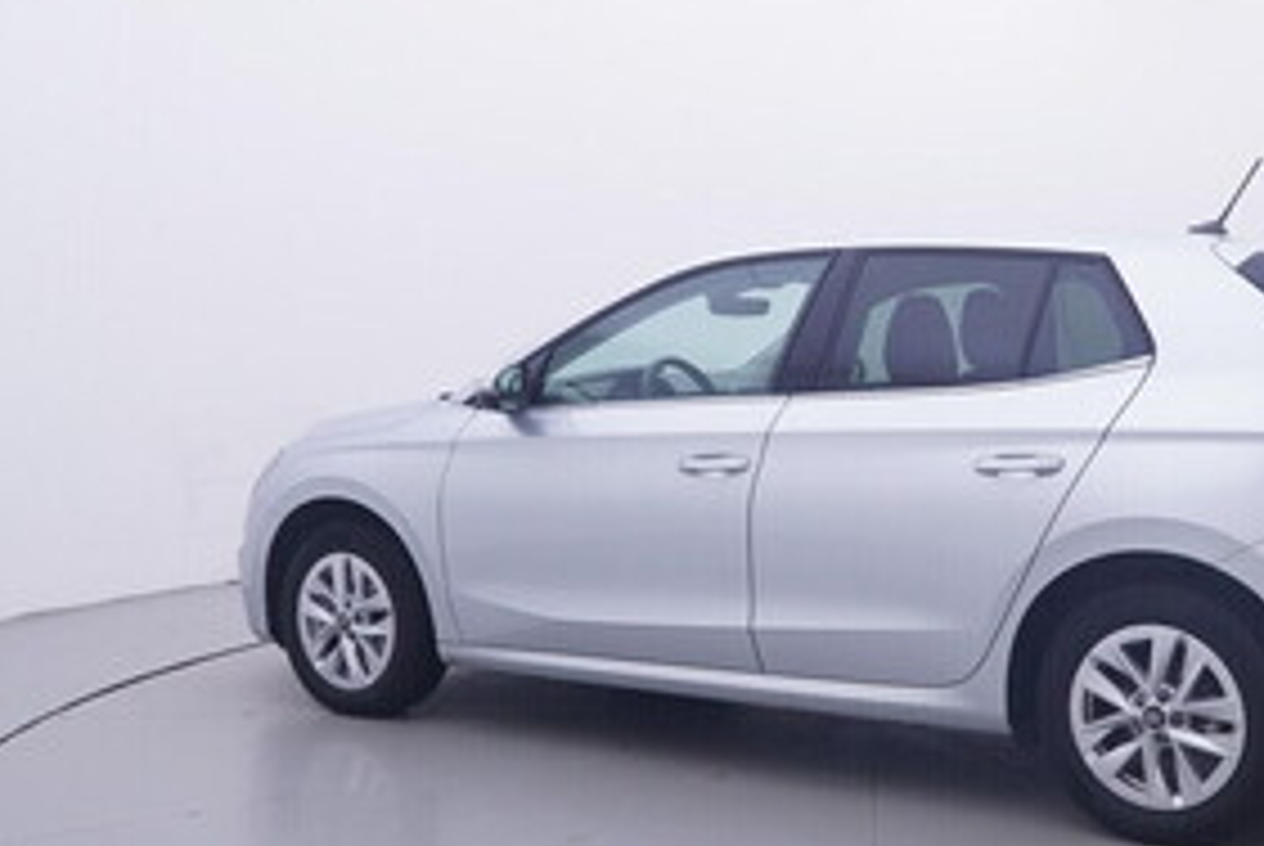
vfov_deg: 30.6
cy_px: 398
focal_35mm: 44
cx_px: 938
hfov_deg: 43.2
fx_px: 1546
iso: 200
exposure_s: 1/80
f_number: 5
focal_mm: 15
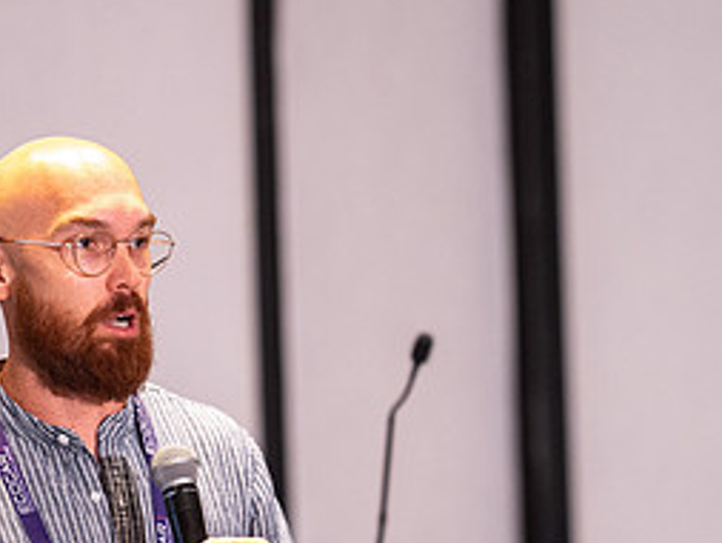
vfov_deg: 5.0
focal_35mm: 298
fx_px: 6218
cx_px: 400
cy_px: 467
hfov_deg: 6.6
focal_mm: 135
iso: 1600
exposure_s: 1/200
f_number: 1.8
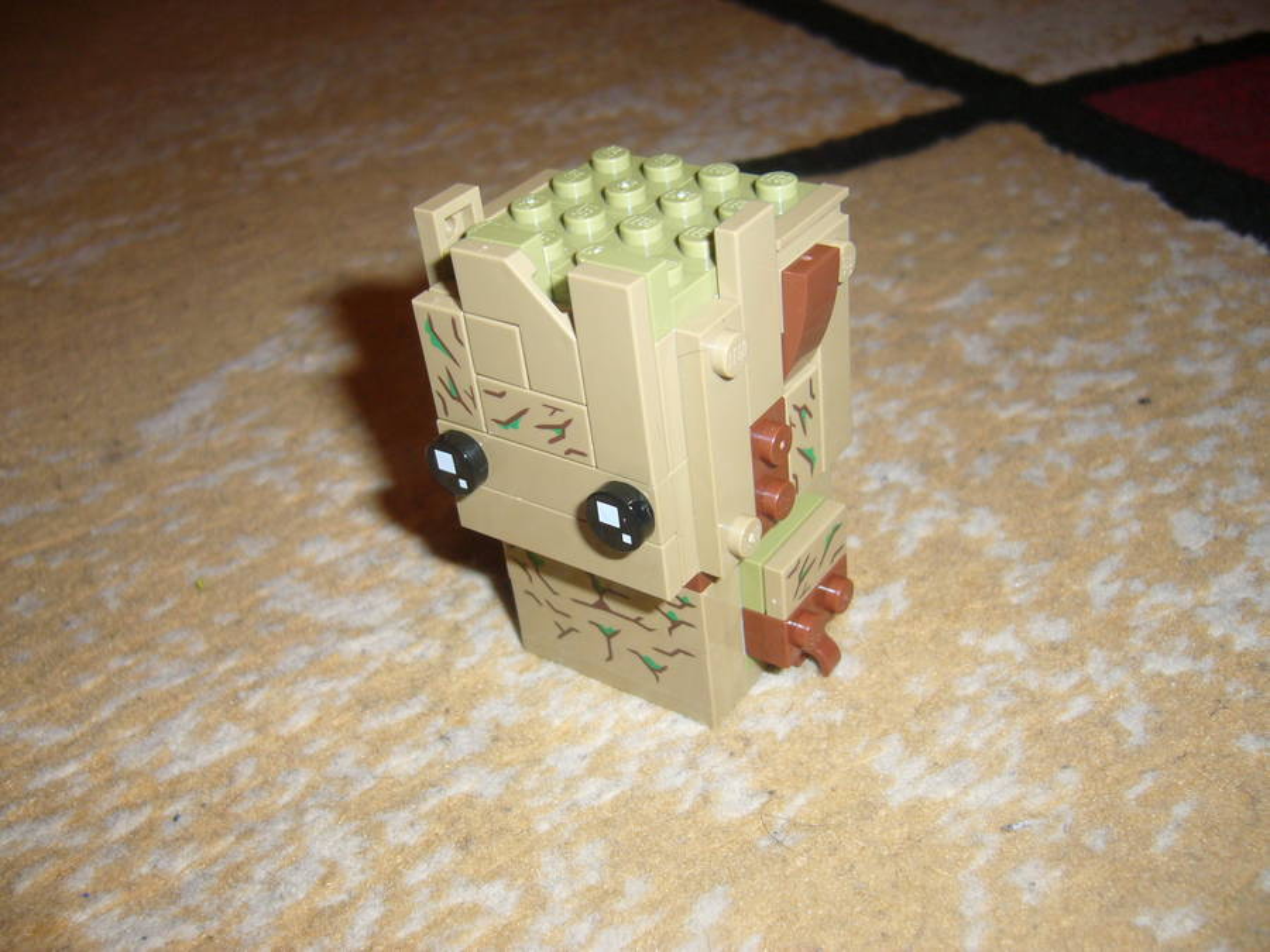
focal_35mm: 35
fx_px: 1284
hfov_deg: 52.6
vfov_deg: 40.7
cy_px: 476
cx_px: 635
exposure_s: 1/30
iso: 100
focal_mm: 5.8
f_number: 2.8
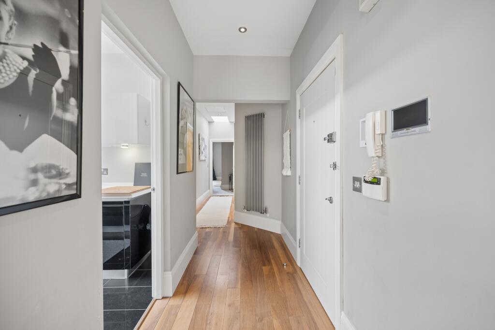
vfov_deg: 81.2
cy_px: 165
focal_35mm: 14
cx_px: 248
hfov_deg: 104.2
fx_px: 193
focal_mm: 14
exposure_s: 1/15
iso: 200
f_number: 4.5
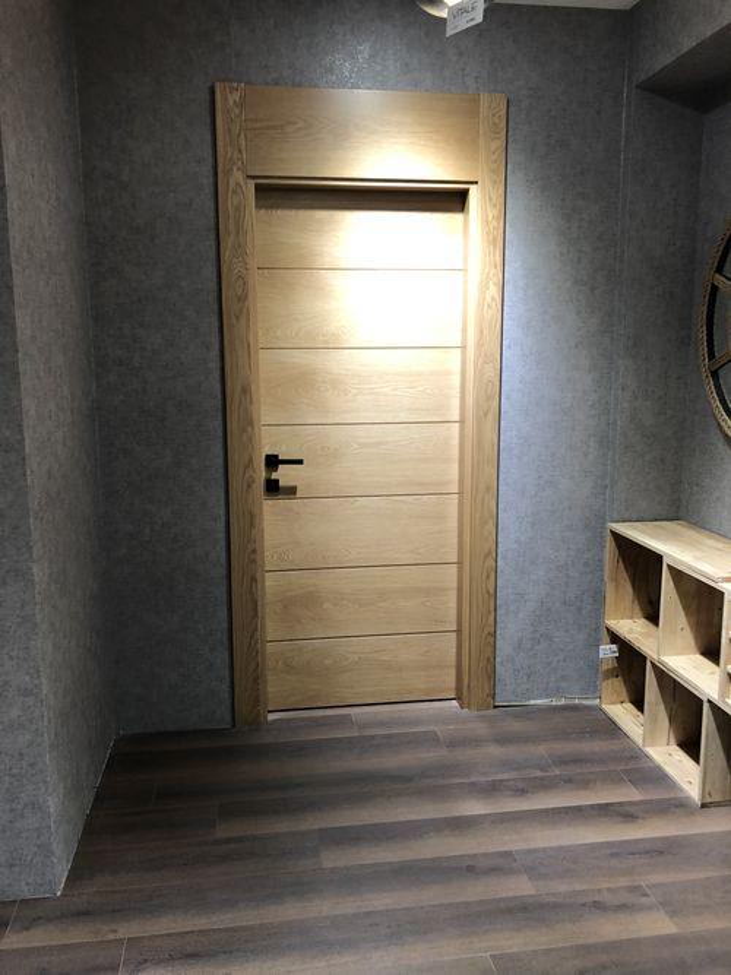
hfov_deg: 49.7
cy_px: 488
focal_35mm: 28
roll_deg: +0.3
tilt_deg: -10.2
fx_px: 789
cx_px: 366
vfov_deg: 63.5
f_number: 1.8
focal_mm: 4
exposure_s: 1/17
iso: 40
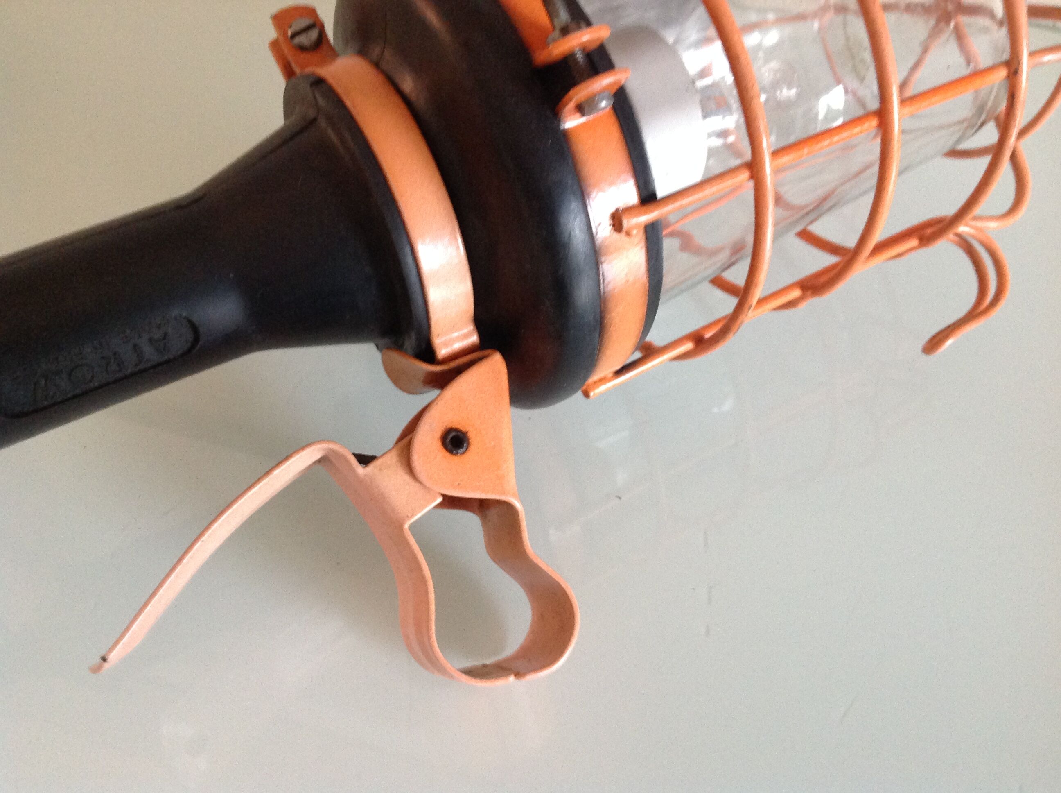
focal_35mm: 35
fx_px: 1071
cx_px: 530
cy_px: 396
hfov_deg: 52.7
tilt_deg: -55.2
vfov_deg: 40.6
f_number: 2.4
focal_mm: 4.28
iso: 250
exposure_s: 1/17
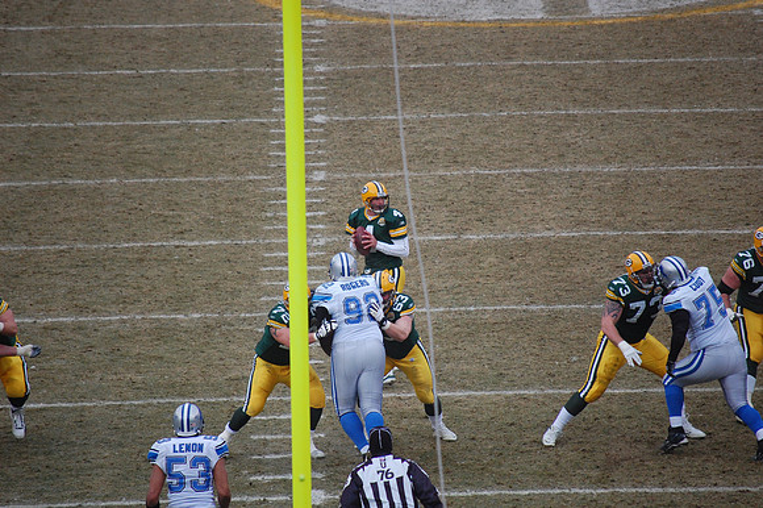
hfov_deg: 6.9
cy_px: 254
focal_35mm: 300
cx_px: 382
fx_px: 6354
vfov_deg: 4.6
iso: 800
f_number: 5.6
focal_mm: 200
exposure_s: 1/1250
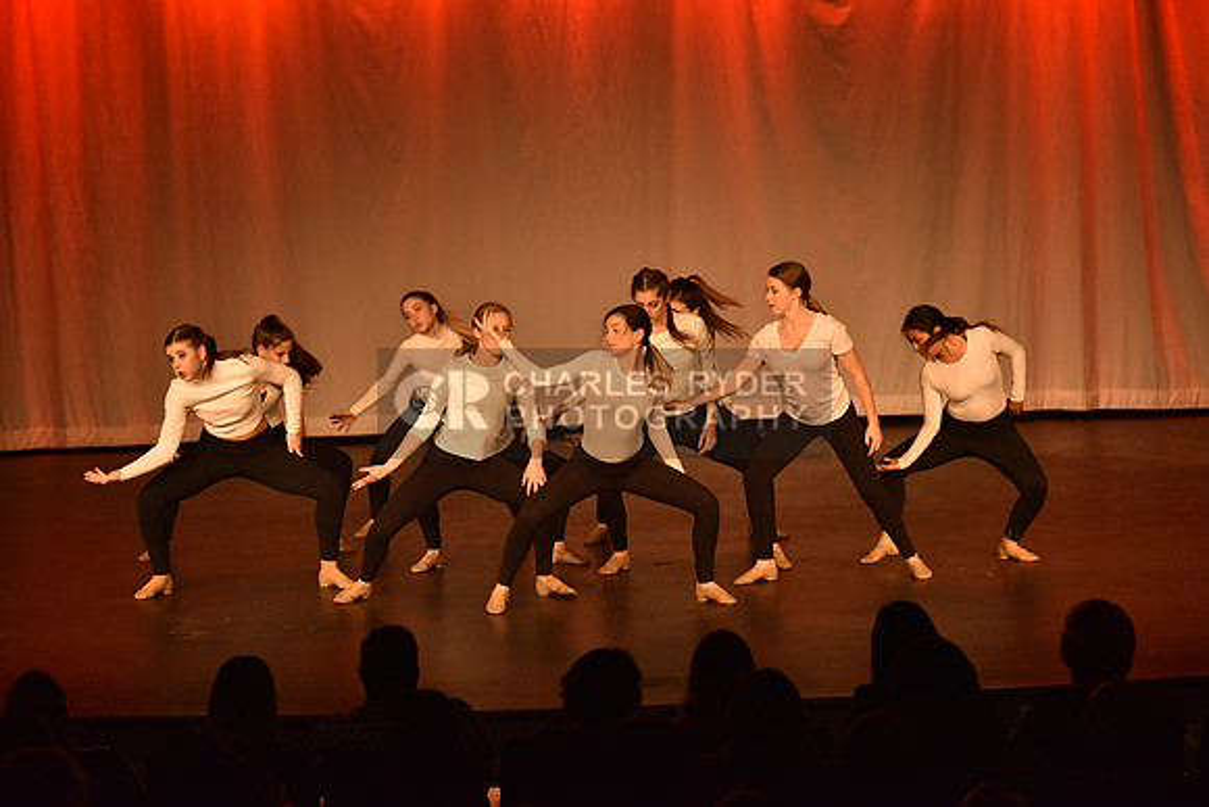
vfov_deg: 11.8
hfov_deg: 17.6
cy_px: 404
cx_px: 604
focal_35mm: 116
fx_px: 3896
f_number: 4.5
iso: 2000
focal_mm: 116
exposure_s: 1/250
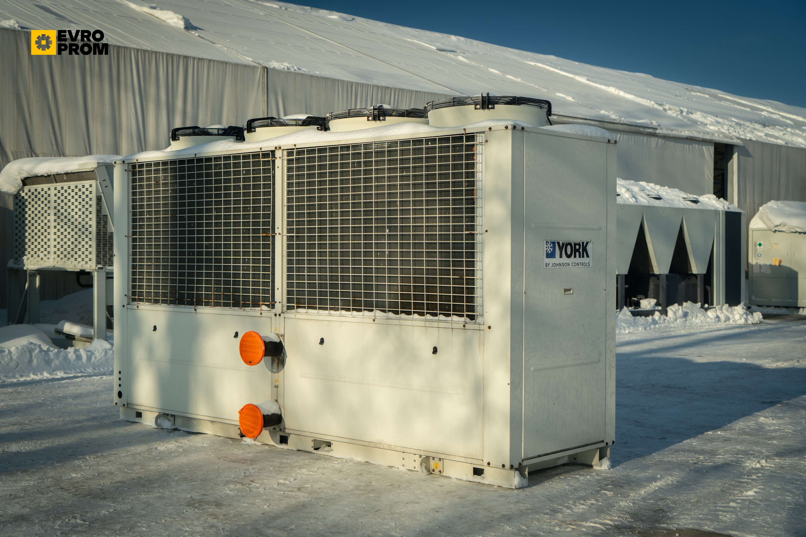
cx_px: 403
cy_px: 268
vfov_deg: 28.6
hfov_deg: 41.9
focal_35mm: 47
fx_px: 1052
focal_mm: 47
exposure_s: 1/640
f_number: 4.5
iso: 200
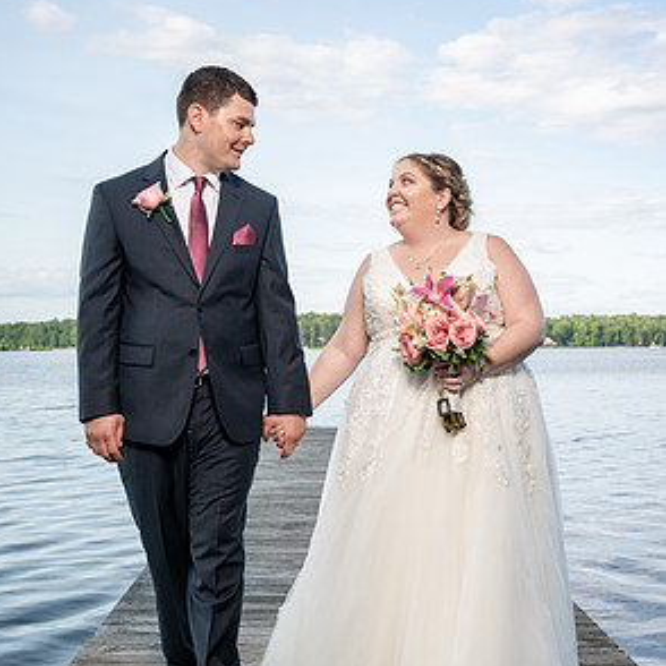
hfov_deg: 32.8
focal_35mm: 52
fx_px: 1132
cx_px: 328
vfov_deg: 32.7
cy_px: 385
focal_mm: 40
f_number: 5.6
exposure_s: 1/200
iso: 100
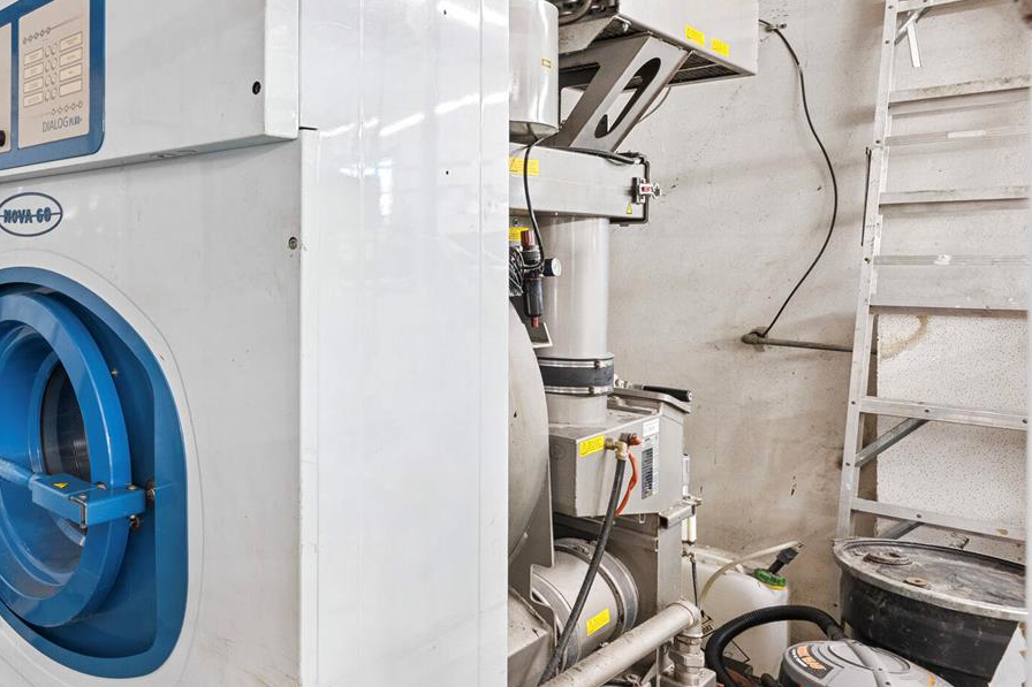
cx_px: 116
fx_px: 716
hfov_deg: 61.2
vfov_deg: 51.3
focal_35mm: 25
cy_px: 349
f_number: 8
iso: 500
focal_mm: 14
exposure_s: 1/2.5
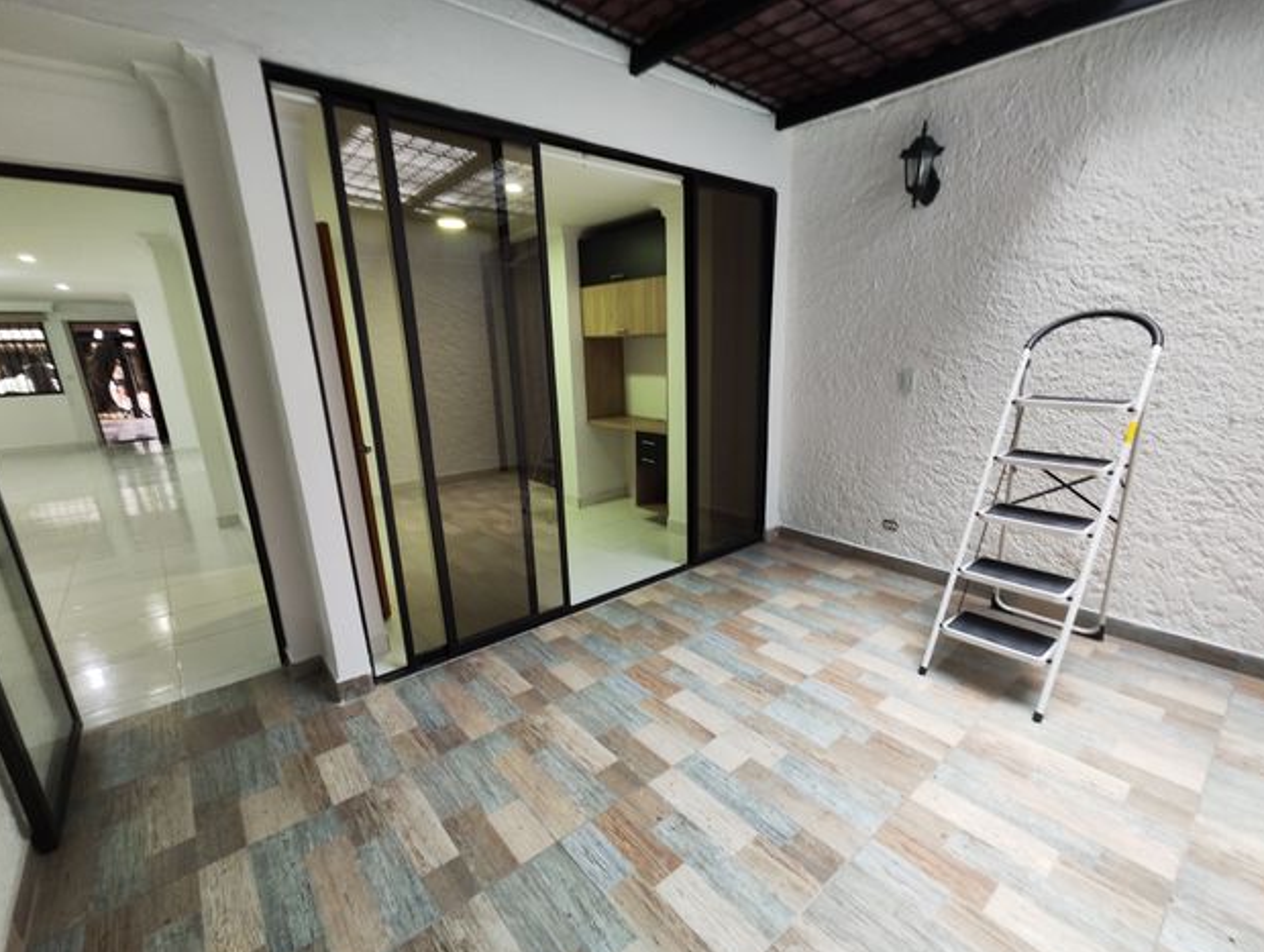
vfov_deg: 81.8
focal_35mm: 15
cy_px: 508
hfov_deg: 98.1
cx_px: 632
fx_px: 549
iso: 216
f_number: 2.2
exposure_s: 1/30
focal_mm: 2.16
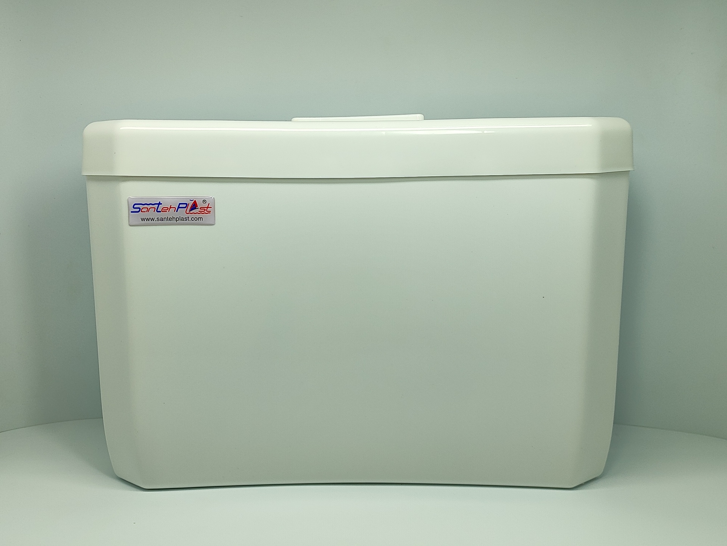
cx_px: 364
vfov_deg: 56.8
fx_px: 504
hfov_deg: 71.6
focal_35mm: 24
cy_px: 273
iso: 125
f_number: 1.89
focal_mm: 5.89
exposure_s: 1/250
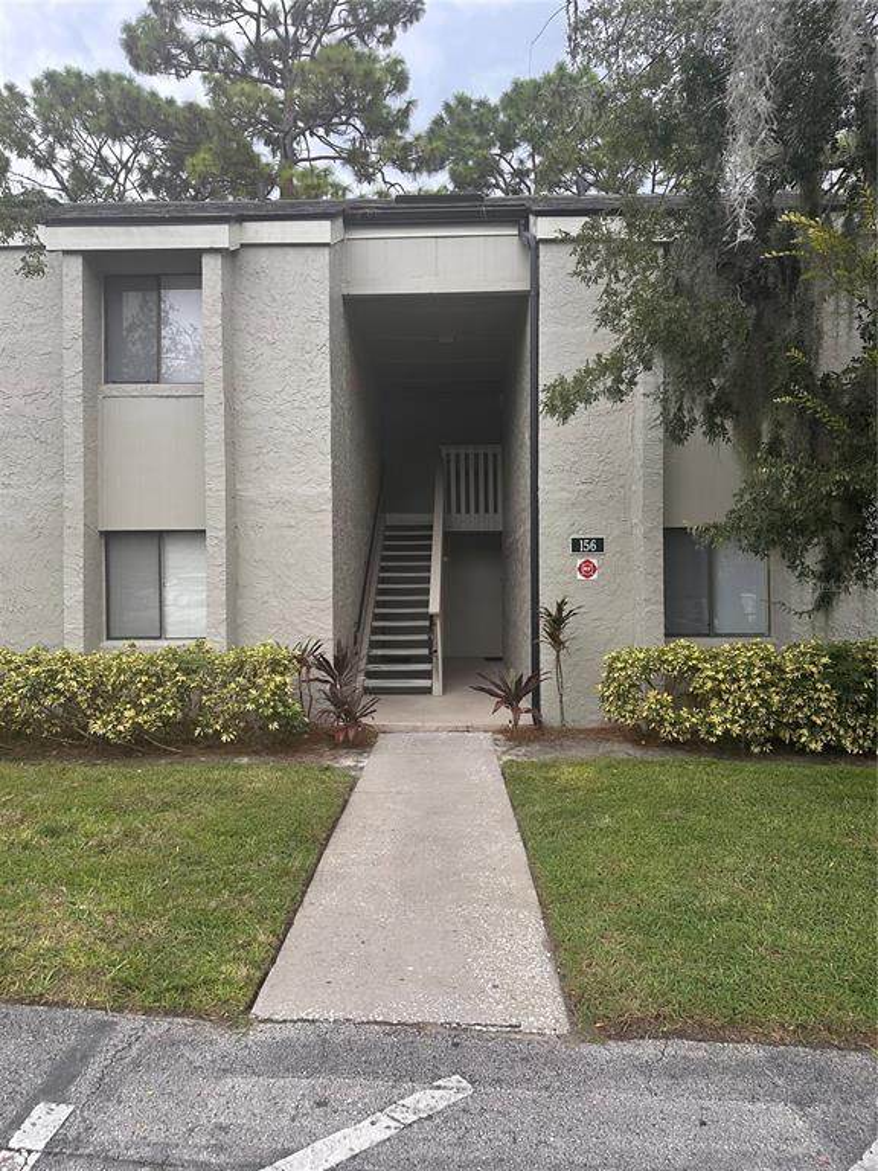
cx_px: 439
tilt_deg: -0.3
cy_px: 586
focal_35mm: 24
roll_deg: -1.0
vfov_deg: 71.6
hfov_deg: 56.8
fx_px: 812
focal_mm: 6.86
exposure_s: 1/810
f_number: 1.78
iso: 80
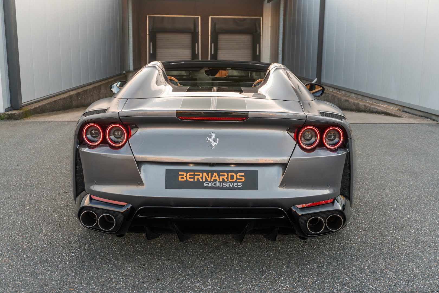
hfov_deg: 51.3
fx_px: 457
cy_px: 146
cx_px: 220
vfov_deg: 35.5
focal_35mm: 38
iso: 800
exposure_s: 1/160
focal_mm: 25
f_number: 4.5
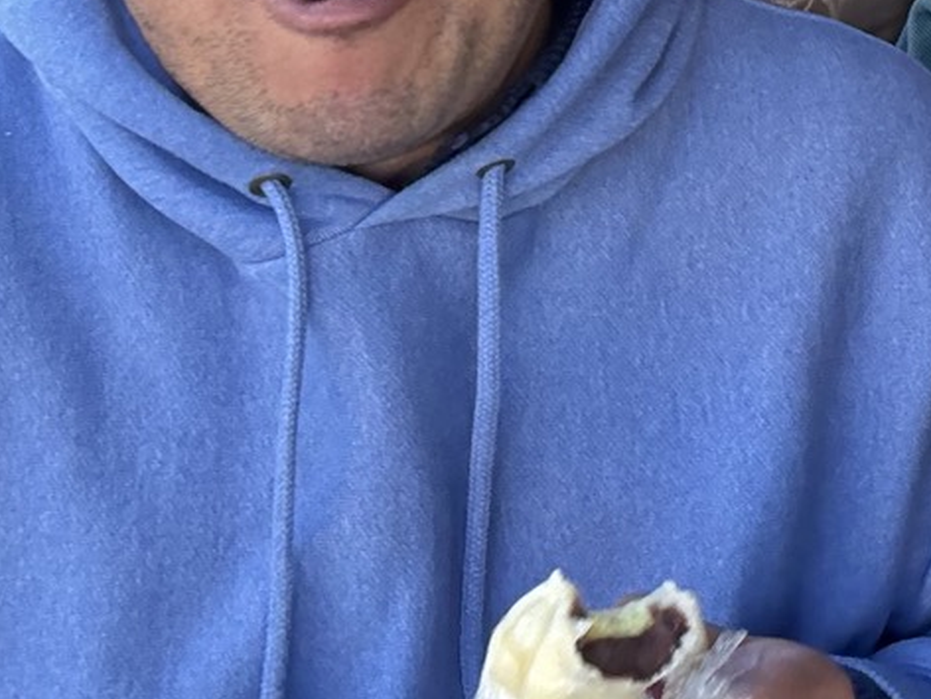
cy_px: -231
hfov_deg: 23.9
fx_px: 2098
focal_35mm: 78
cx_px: 939
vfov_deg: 17.6
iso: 32
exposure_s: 1/122
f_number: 1.9
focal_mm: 2.69
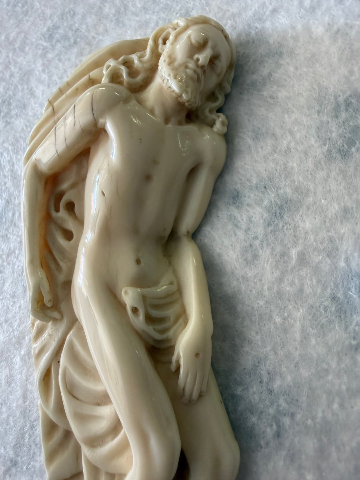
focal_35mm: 24
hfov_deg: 56.8
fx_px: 333
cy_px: 240
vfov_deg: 71.6
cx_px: 180
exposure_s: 1/100
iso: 200
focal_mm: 2.22
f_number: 2.2
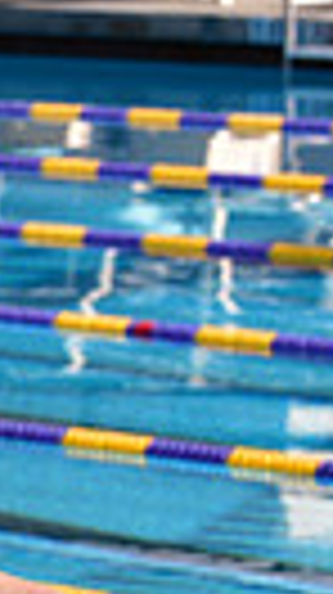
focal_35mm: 323
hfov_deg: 3.6
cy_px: 749
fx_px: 5083
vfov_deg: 6.6
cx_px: -792
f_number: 7.1
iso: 80
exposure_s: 1/250
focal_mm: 70
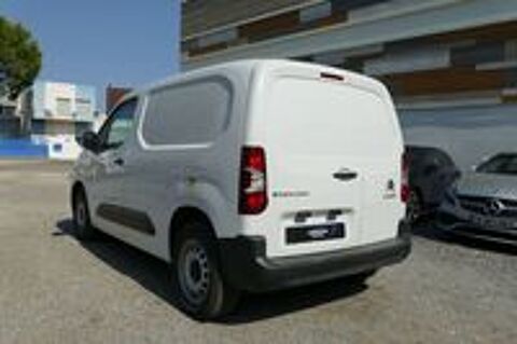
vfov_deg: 43.5
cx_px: 258
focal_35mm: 30
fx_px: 430
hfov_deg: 62.0
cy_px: 172
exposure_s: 1/2000
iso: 125
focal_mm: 10.85
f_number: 4.5
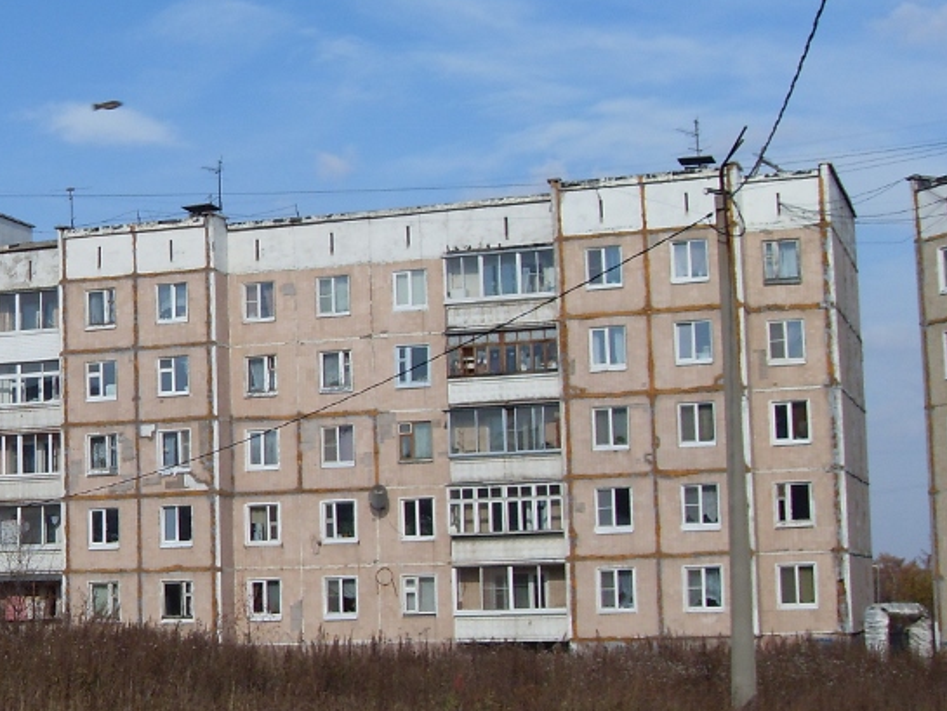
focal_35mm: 72
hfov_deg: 26.0
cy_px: 390
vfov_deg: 20.4
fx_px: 1970
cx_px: 63
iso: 80
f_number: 7
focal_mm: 6.3
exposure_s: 1/350
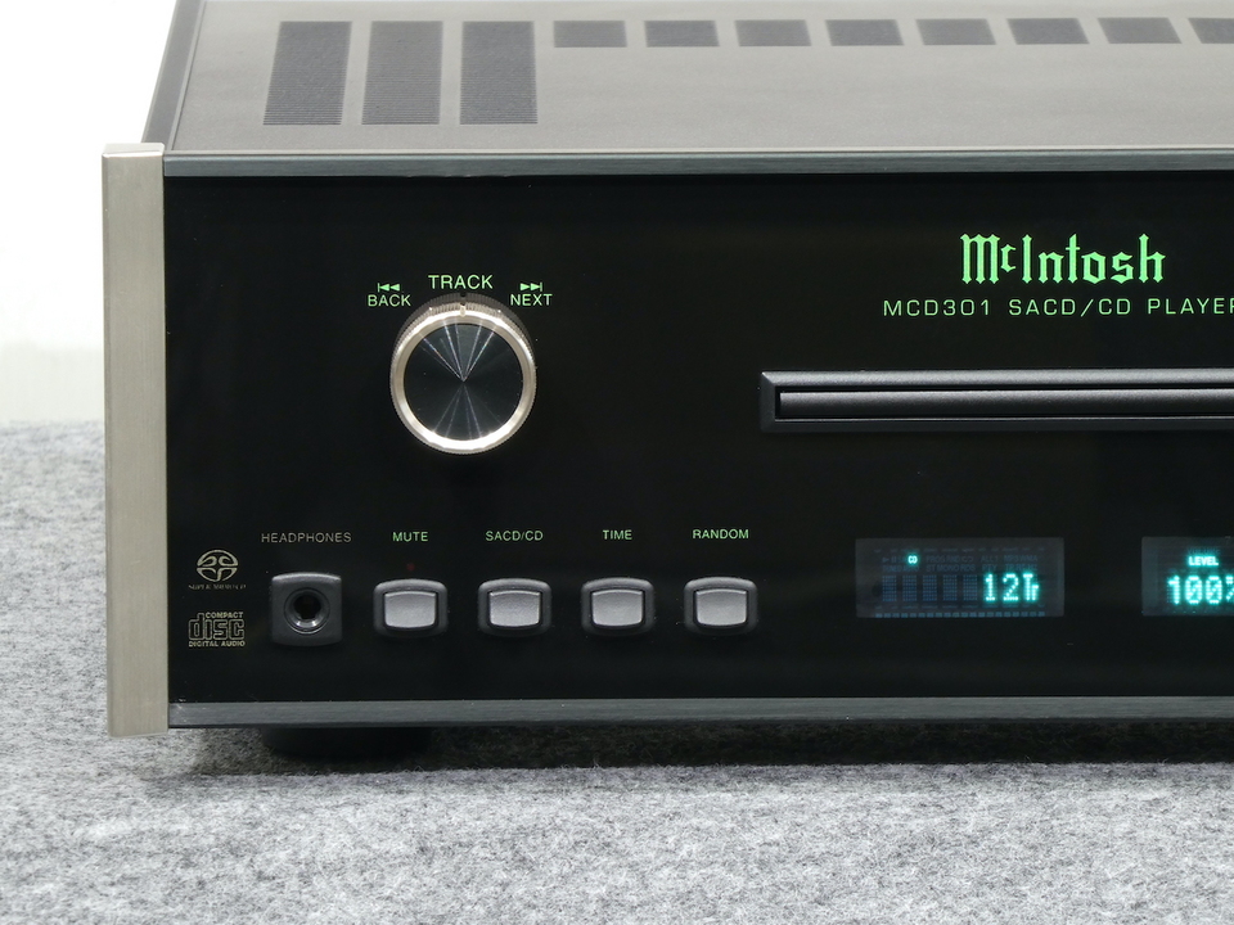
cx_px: 617
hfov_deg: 6.6
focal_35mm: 300
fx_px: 10694
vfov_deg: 5.0
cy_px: 462
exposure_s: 1/3.2
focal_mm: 53.8
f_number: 5.8
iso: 200
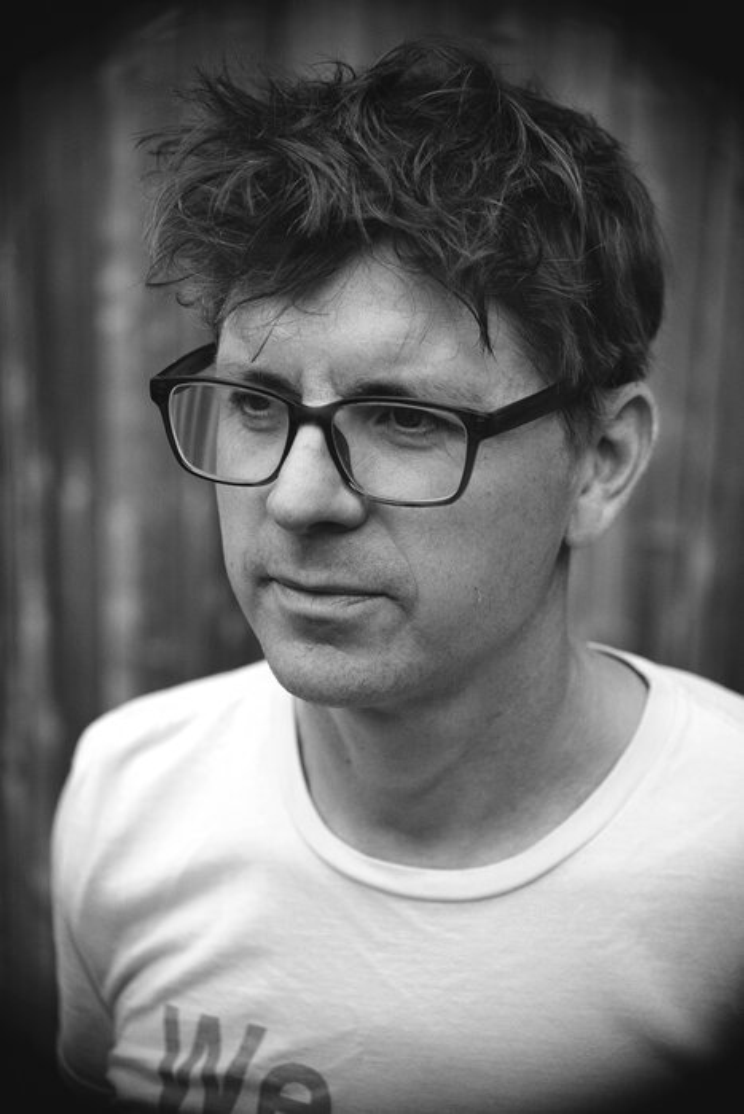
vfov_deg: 33.4
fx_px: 1859
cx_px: 372
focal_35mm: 60
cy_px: 557
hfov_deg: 22.6
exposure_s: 1/80
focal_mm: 60
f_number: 4
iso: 200
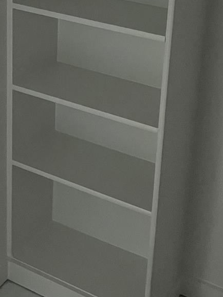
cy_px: 22
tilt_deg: -17.8
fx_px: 593
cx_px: 103
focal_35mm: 69
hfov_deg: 21.3
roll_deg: -2.3
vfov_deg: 27.0
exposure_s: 1/30
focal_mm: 5.1
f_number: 1.6
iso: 800
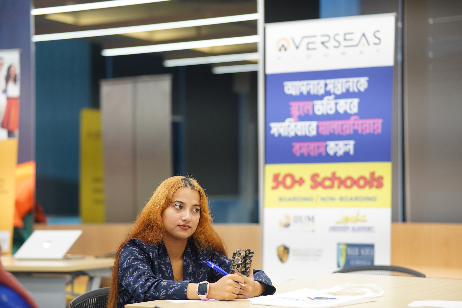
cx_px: 231
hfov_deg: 23.9
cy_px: 154
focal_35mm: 85
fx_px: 1091
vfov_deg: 16.1
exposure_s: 1/200
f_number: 2
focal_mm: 85
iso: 500
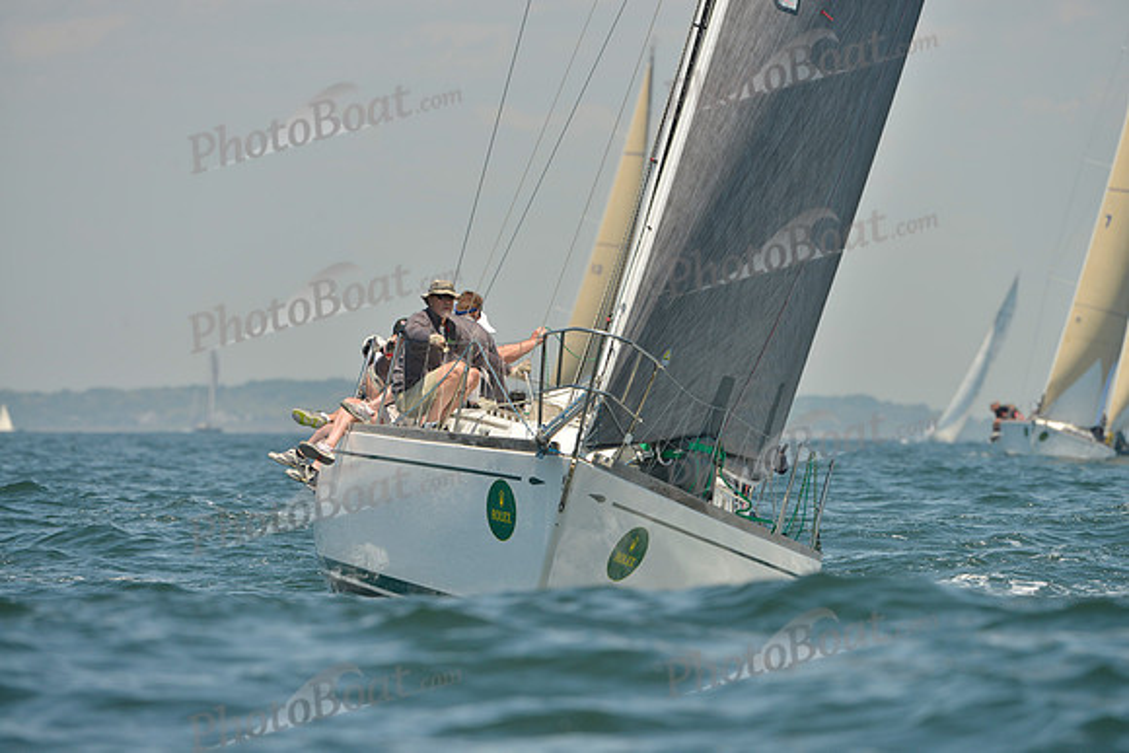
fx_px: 11292
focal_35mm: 360
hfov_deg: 5.7
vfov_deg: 3.8
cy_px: 376
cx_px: 564
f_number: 7.1
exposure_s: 1/1250
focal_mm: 360
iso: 280
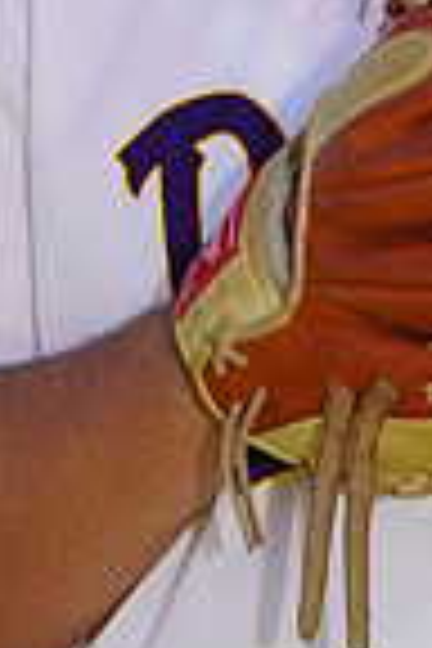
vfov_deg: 1.9
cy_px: -324
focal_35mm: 1057
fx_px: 19025
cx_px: 468
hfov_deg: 1.3
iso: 100
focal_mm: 262
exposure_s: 1/250
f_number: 8
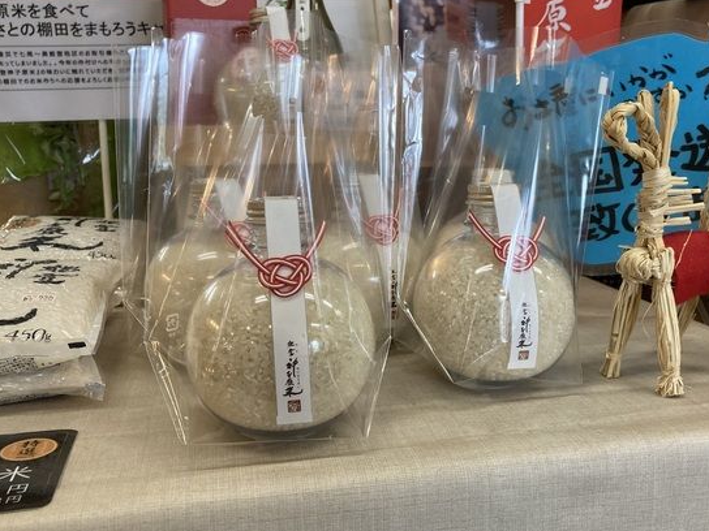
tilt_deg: -9.6
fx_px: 717
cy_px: 237
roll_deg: +0.2
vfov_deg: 40.6
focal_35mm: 35
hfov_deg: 52.6
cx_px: 375
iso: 64
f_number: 1.8
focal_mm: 3.99
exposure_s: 1/60
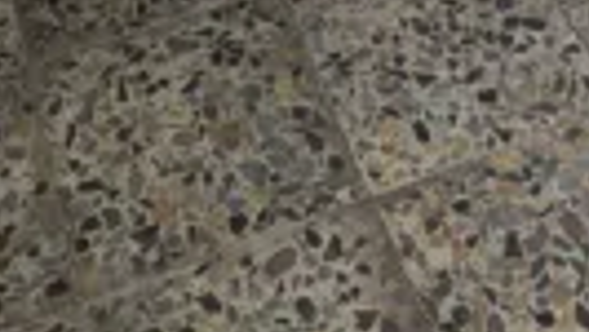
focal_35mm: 92
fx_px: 1438
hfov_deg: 22.9
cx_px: 443
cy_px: -483
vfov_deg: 11.0
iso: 32
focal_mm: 4
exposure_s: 1/120
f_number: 1.8
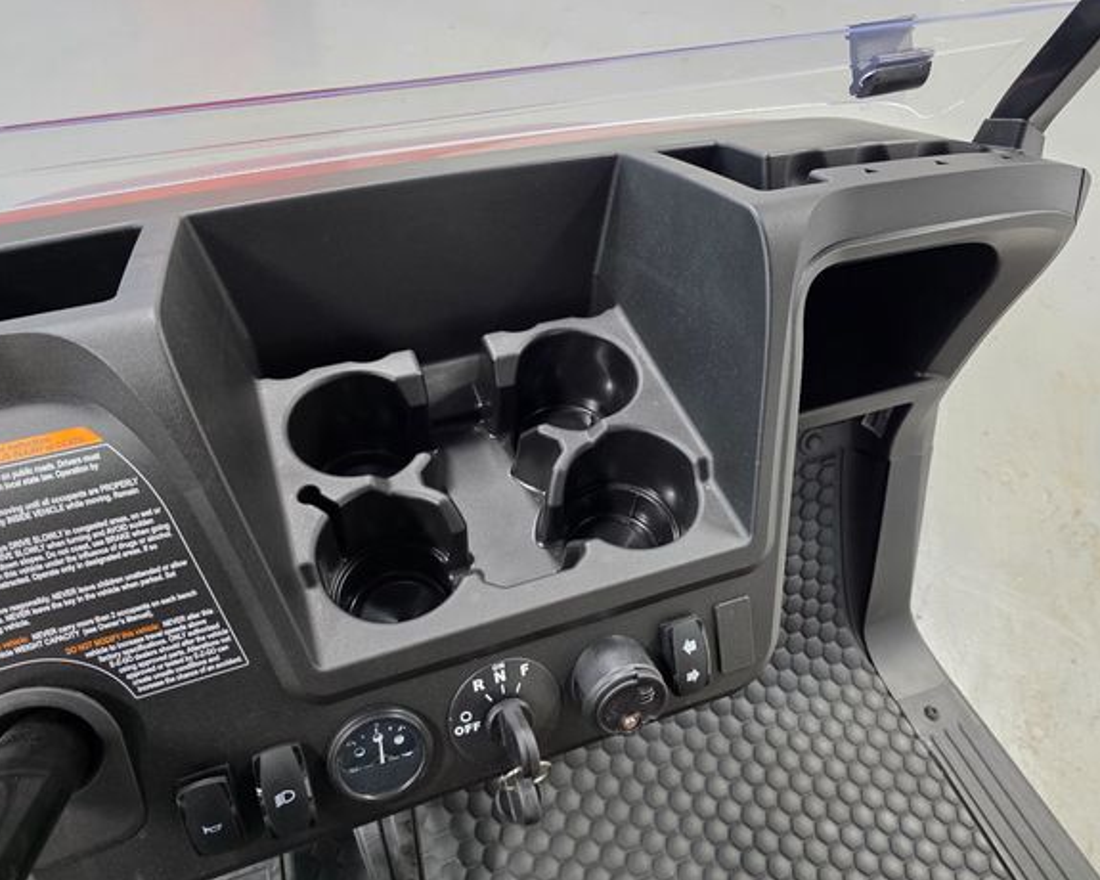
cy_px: 425
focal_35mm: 25
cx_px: 551
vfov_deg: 56.8
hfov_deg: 68.1
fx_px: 814
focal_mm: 6.3
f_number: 1.7
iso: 400
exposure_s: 1/120
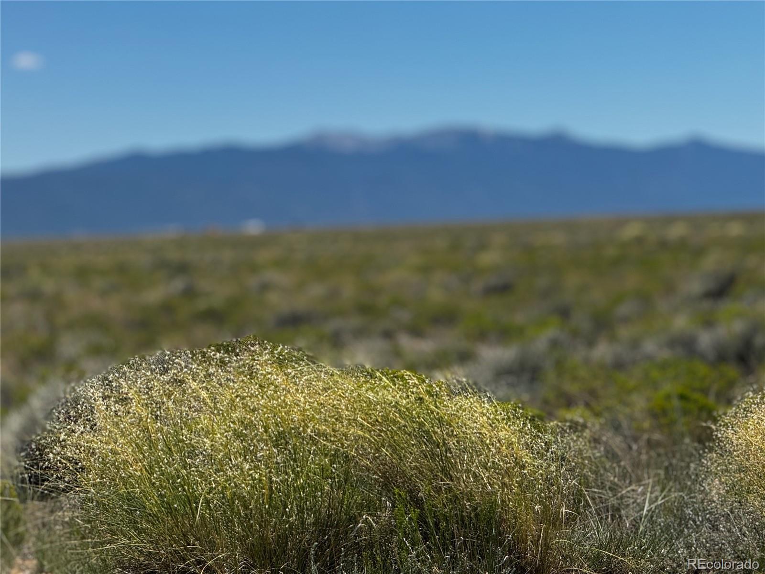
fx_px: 2652
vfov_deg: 12.3
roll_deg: +1.7
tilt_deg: -1.4
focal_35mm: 120
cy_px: 287
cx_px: 382
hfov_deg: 16.4
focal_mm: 15.66
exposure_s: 1/1650
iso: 50
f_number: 2.8
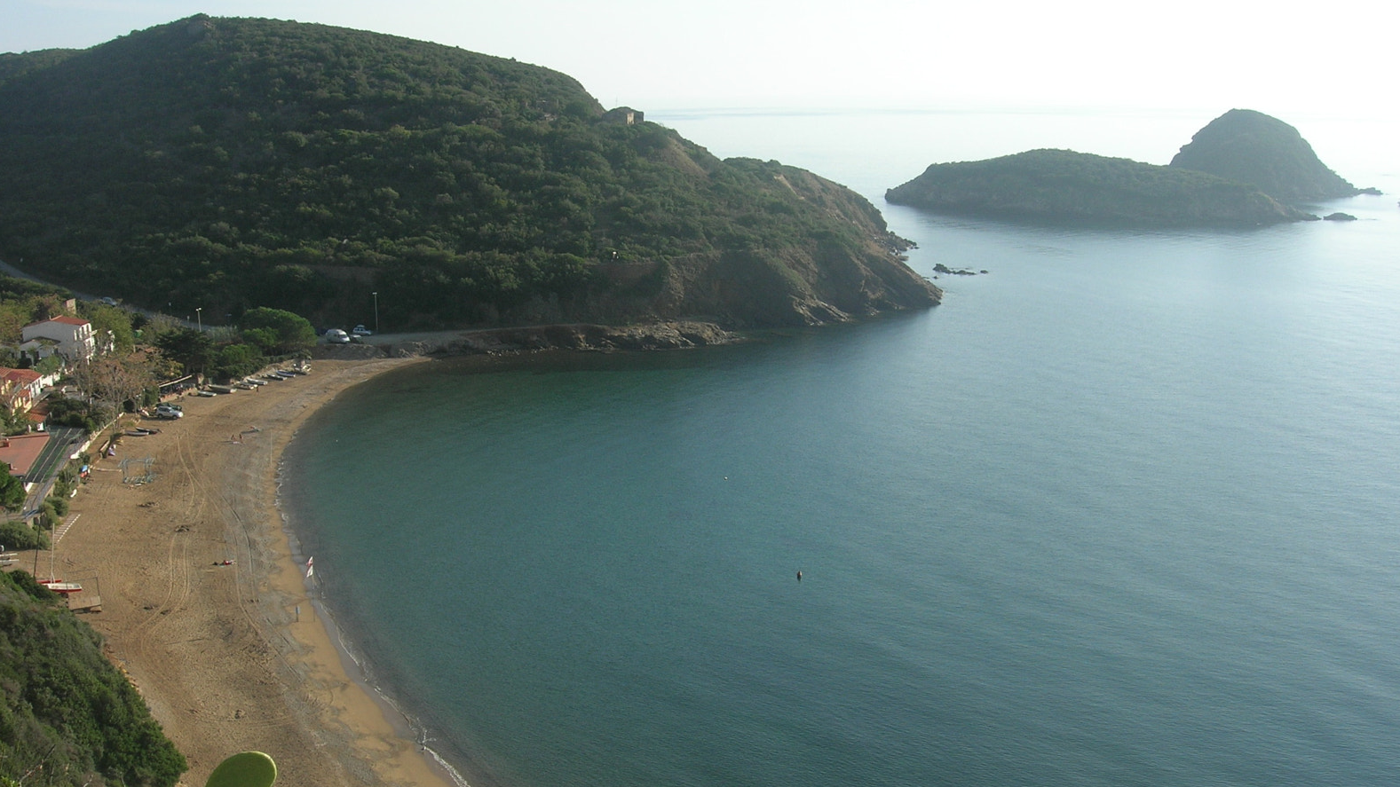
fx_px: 1559
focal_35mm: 42
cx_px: 700
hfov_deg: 48.4
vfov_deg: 28.3
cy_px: 454
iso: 64
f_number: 4.8
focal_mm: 7.8
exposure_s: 1/419
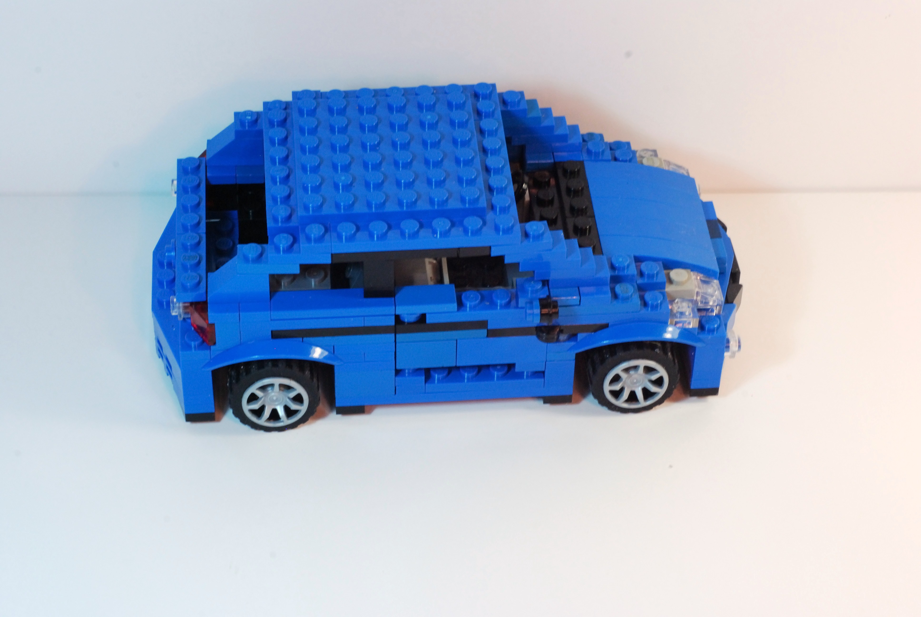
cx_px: 460
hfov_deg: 27.0
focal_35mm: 75
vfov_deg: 18.2
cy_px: 308
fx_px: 1921
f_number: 14
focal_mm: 50
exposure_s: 1/25
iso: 800
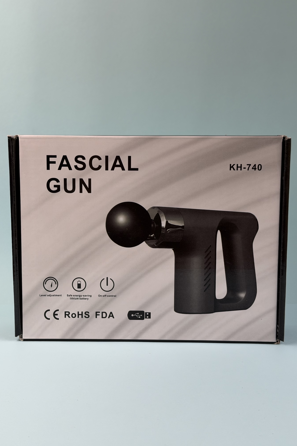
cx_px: 145
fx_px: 619
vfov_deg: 39.6
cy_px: 223
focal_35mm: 50
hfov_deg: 27.0
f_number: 1.78
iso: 64
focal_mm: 6.76
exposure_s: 1/503
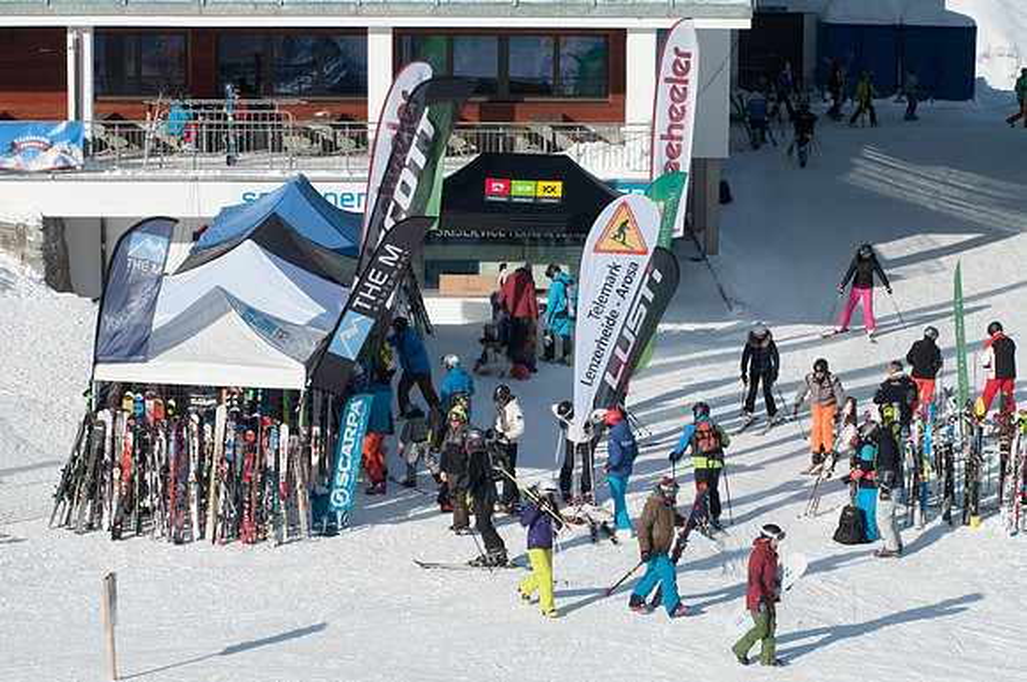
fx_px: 3419
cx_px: 514
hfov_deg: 17.1
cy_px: 341
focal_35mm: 120
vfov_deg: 11.4
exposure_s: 1/640
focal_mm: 80
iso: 500
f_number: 13
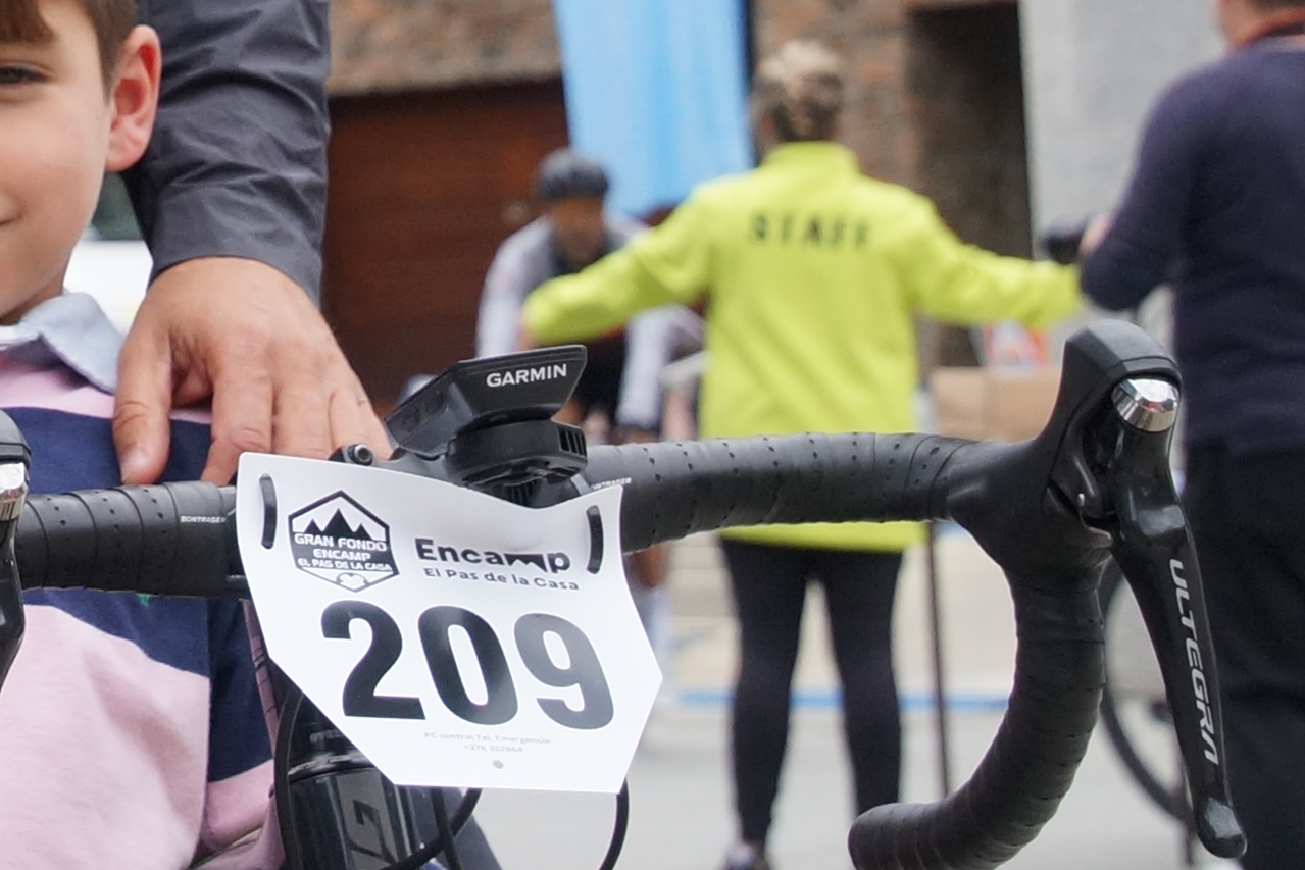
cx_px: -209
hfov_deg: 12.6
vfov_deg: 8.5
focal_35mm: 160
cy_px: -280
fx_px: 5800
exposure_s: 1/2000
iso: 800
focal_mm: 35
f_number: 4.5
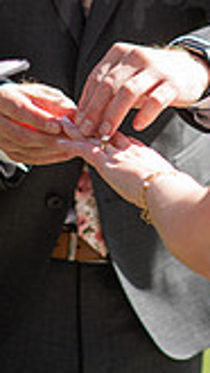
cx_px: 166
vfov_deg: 8.8
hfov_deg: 5.0
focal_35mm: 242
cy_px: -20
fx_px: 2392
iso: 200
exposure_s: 1/1250
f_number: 2.5
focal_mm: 85
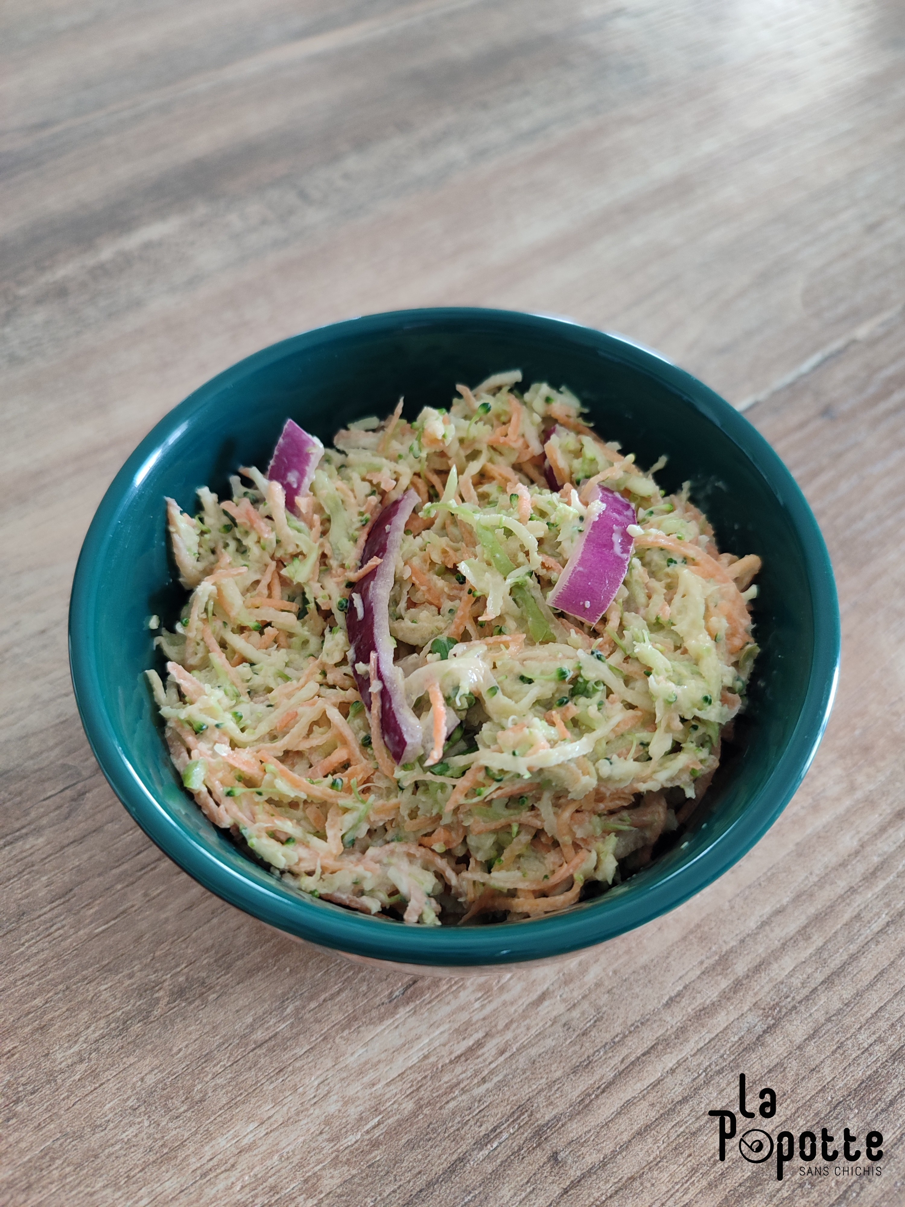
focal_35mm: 25
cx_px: 452
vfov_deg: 69.4
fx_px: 871
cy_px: 604
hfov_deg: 54.9
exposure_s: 1/25
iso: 583
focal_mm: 5.95
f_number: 1.89
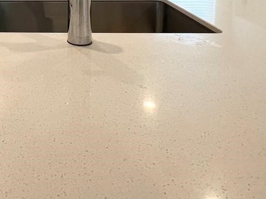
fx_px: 315
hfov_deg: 40.6
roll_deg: +1.0
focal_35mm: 41
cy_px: -49
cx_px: 6
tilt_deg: -5.3
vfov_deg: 29.4
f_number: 1.8
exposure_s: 1/120
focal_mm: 1.57
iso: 125
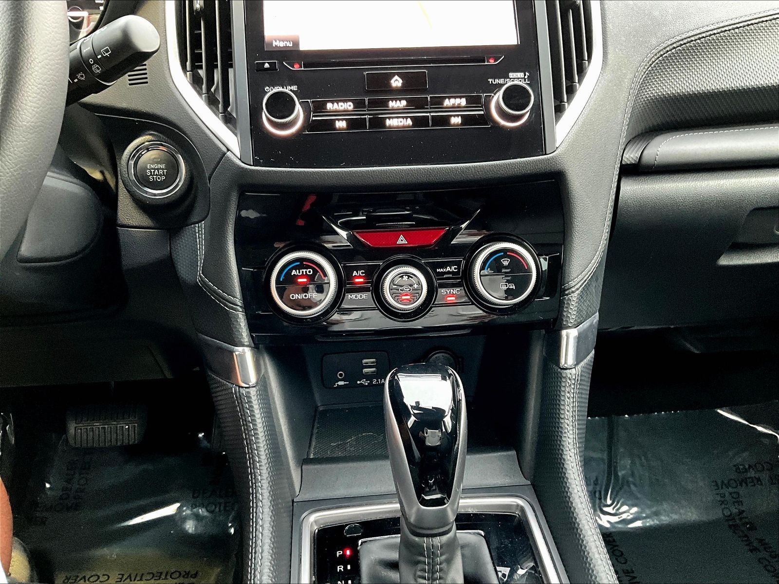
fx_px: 653
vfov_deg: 48.2
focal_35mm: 29
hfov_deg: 61.7
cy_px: 292
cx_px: 390
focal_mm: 3
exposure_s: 1/30
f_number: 1.8
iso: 500
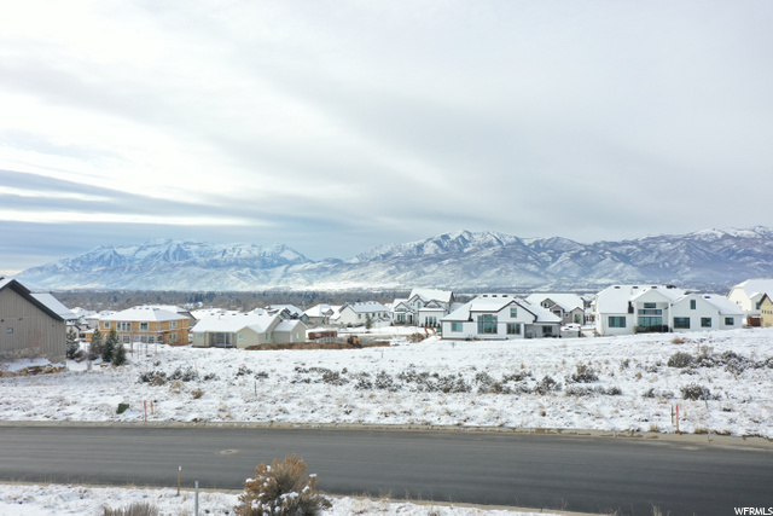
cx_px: 386
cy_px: 258
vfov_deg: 46.4
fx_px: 601
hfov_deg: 65.5
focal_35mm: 28
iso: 100
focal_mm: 10.26
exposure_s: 1/500
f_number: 5.6
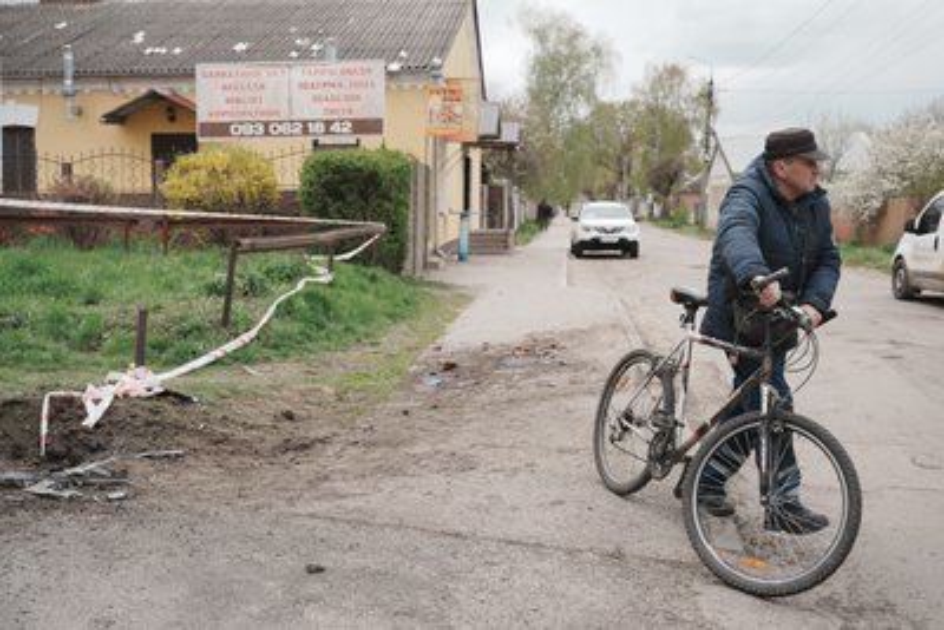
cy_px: 315
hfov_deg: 51.9
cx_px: 472
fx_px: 971
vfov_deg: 36.0
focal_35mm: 37
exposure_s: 1/500
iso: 50
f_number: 3.5
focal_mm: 37
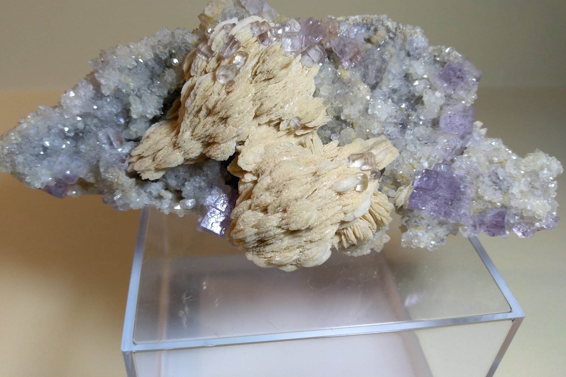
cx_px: 277
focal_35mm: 28
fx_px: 440
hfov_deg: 65.5
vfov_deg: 46.3
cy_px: 161
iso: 102
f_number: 2
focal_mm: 3.54
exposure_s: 1/40
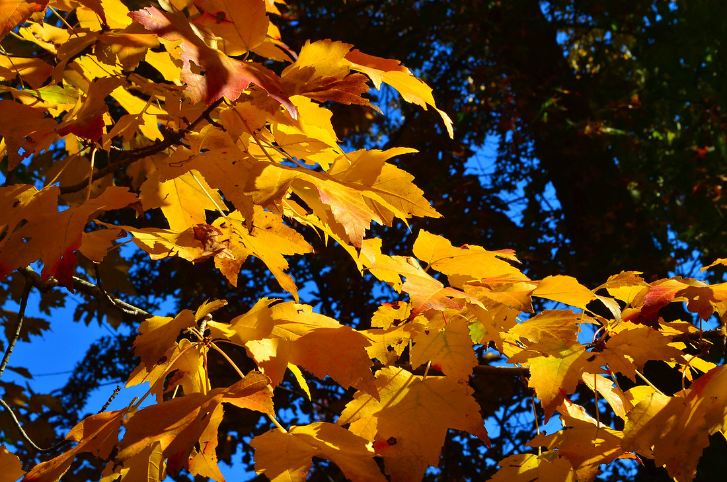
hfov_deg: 24.7
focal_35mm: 82
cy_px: 241
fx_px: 1663
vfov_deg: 16.5
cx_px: 364
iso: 400
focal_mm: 55
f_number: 18
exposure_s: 1/200
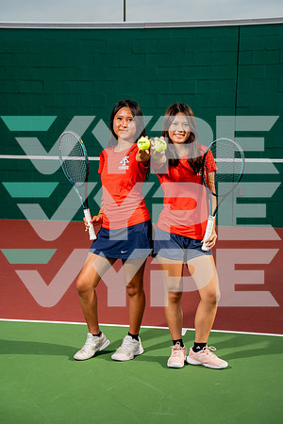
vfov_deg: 30.1
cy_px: 212
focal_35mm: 67
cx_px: 142
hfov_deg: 20.3
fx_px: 790
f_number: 5.6
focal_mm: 67
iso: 100
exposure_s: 1/640
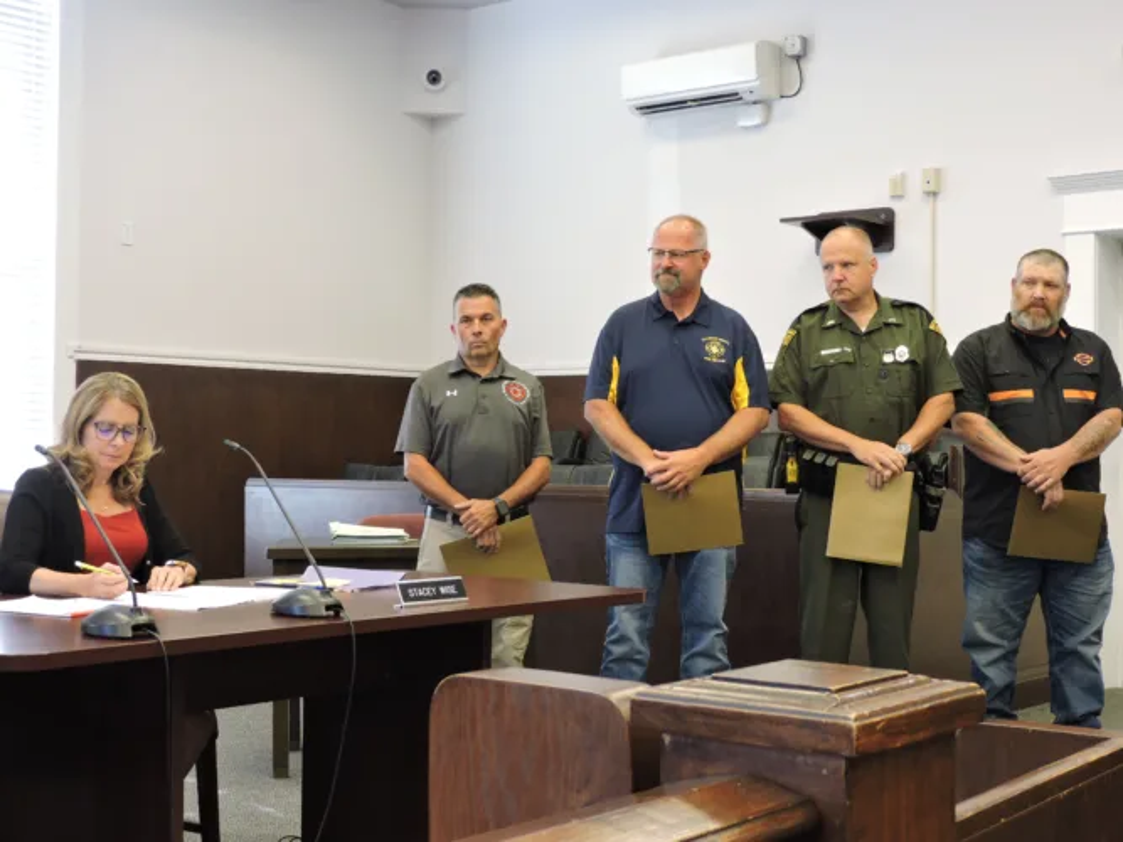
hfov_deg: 38.2
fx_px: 1622
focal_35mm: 50
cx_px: 562
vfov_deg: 29.1
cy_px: 421
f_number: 3.6
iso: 400
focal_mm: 8.9
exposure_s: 1/40
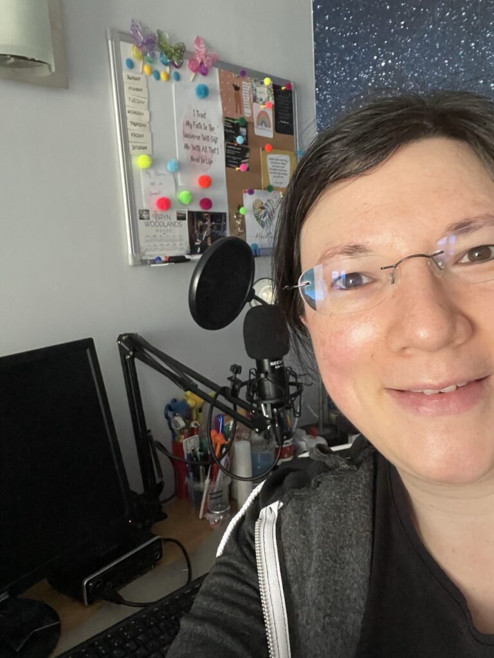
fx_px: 571
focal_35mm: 30
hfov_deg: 46.8
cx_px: 247
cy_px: 329
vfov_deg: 60.0
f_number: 2.2
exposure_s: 1/30
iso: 500
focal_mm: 2.71
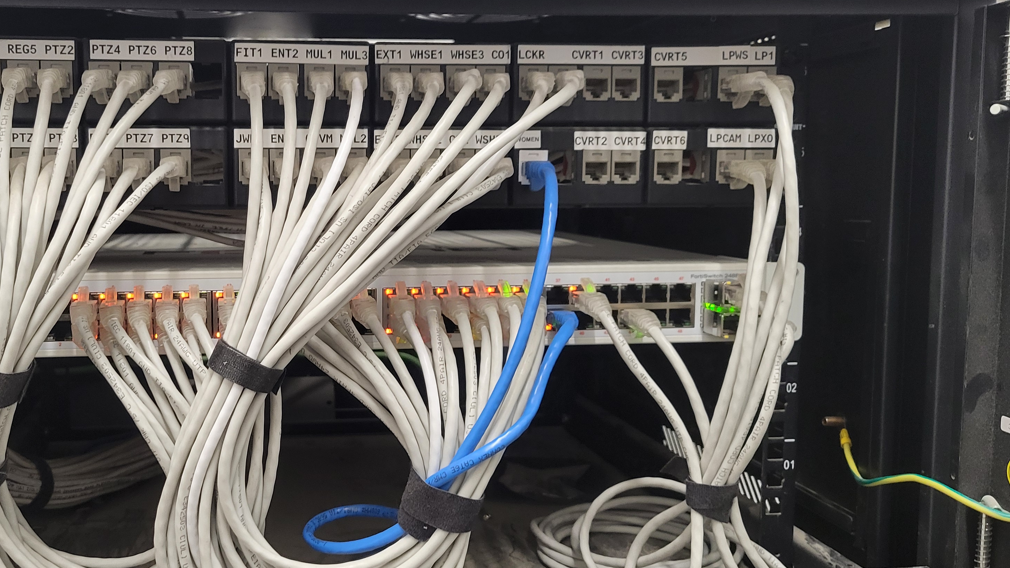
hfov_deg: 50.7
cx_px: 337
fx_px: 1044
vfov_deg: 30.4
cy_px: 322
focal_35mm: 39
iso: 320
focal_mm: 5.4
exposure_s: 1/40
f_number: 1.8
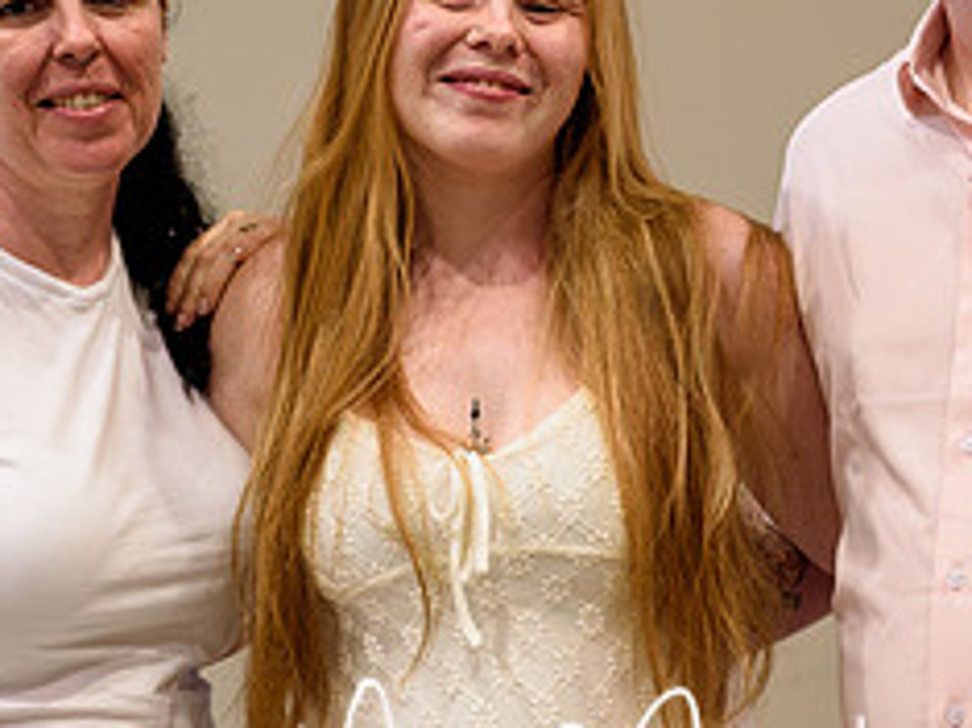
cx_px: 547
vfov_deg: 9.6
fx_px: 4350
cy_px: 279
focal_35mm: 155
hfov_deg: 12.7
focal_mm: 62
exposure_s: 1/160
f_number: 2.8
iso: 1000
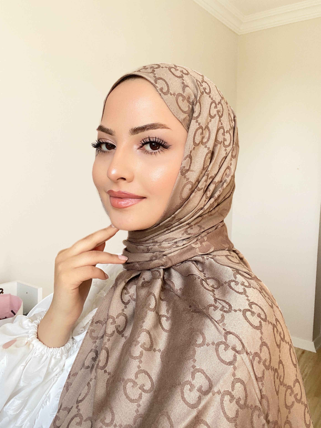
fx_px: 371
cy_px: 214
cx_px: 160
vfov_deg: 60.0
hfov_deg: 46.8
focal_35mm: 30
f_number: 2.2
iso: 50
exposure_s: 1/122
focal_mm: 2.71
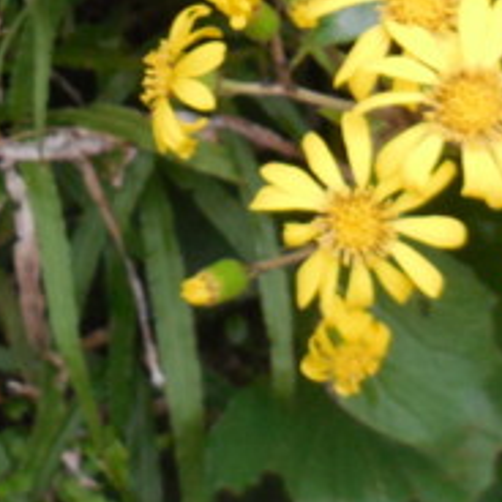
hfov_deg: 18.1
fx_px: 1575
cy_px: -131
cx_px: 224
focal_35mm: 96
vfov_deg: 17.1
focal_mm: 4.5
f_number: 3.1
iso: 220
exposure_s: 1/30
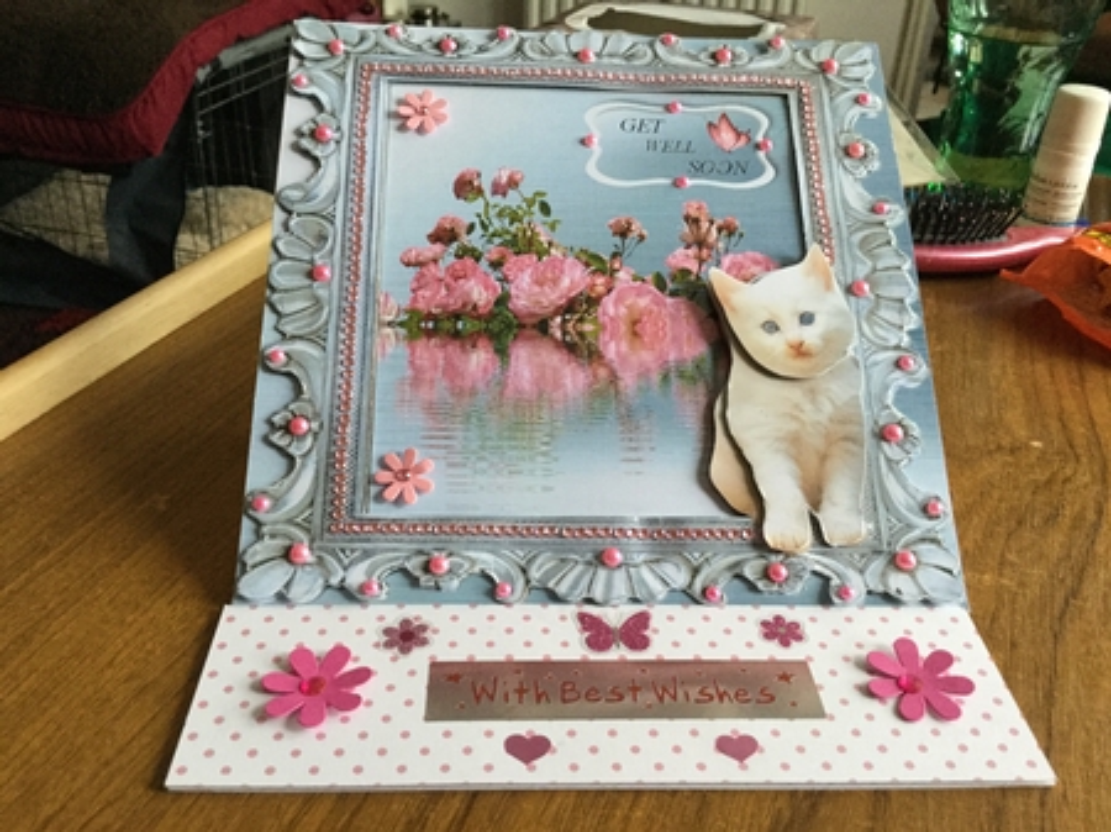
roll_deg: -3.7
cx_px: 556
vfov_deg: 45.4
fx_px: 994
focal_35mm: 31
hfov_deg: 58.4
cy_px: 416
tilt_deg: -31.4
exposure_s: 1/33
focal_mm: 3.3
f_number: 2.4
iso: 160
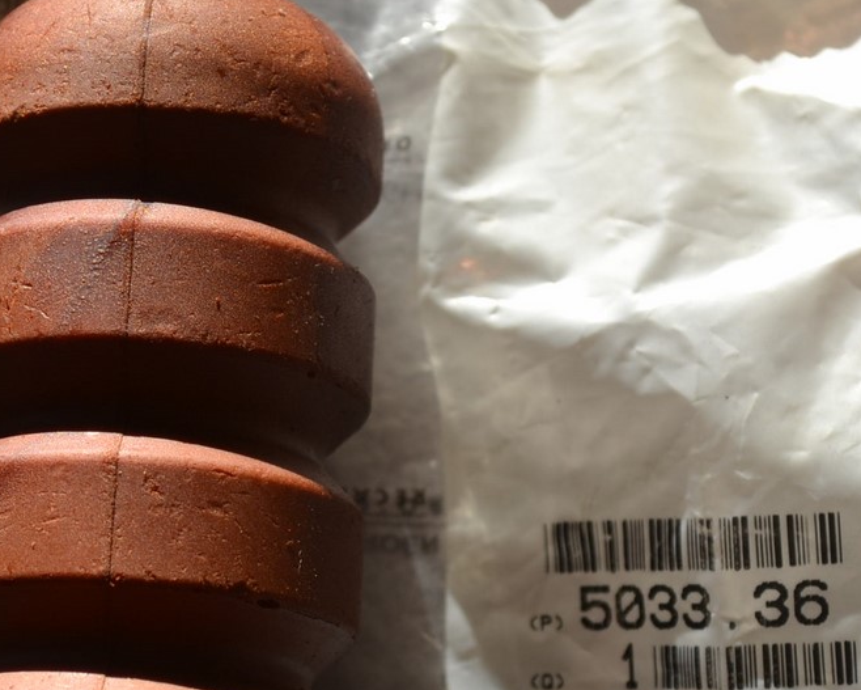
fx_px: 3238
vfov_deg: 12.1
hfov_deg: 15.1
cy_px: 477
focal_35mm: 127
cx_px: 389
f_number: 5.6
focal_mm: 44
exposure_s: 1/125
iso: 160
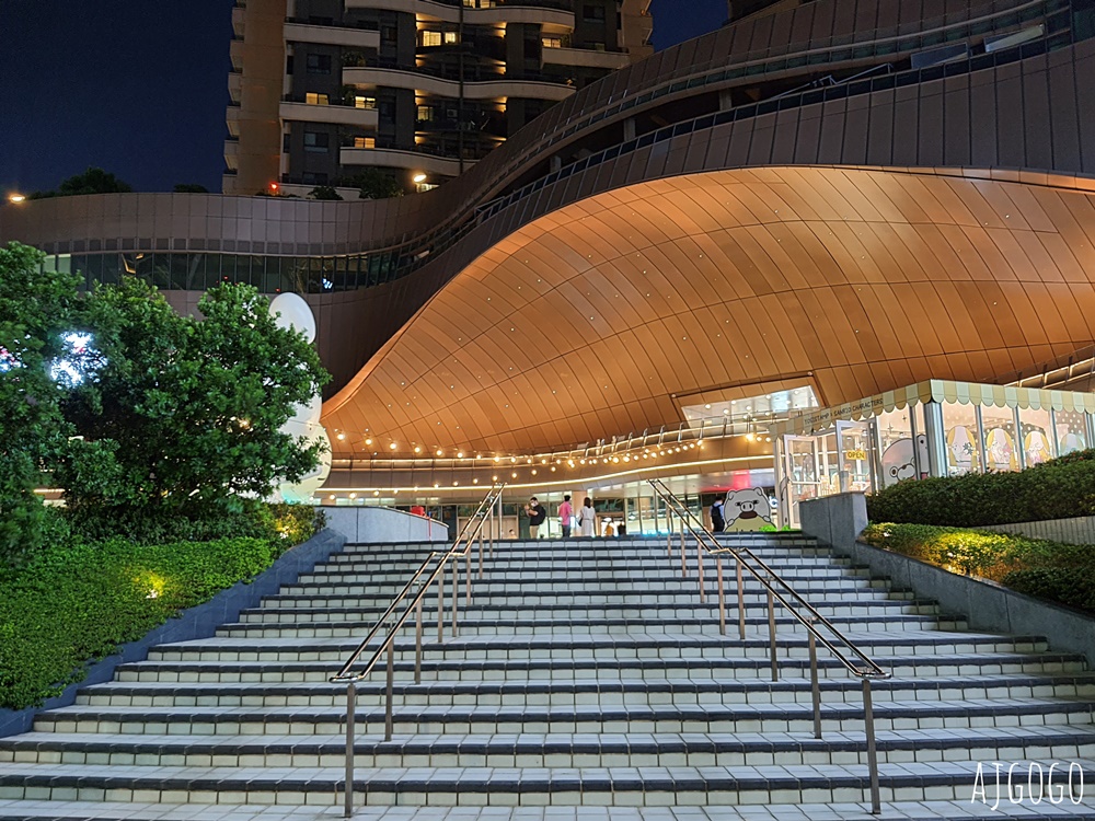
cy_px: 410
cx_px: 548
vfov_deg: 53.1
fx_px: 822
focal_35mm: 26
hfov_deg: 67.3
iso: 100
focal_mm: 4.32
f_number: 1.7
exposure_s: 1/5
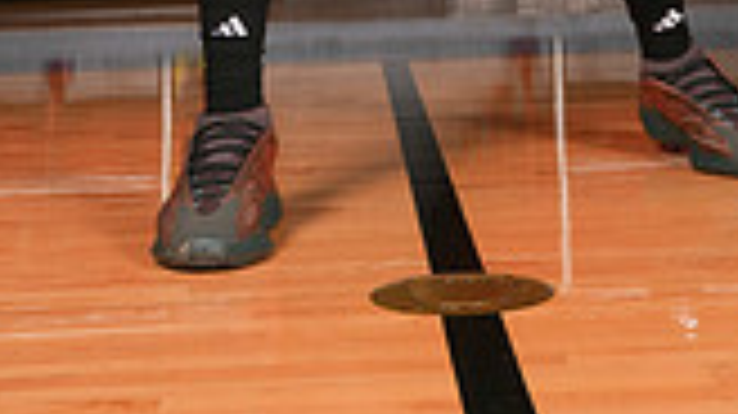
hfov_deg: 21.8
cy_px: -504
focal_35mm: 98
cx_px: 400
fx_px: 1916
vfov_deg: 10.9
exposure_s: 1/200
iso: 400
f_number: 8
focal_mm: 34
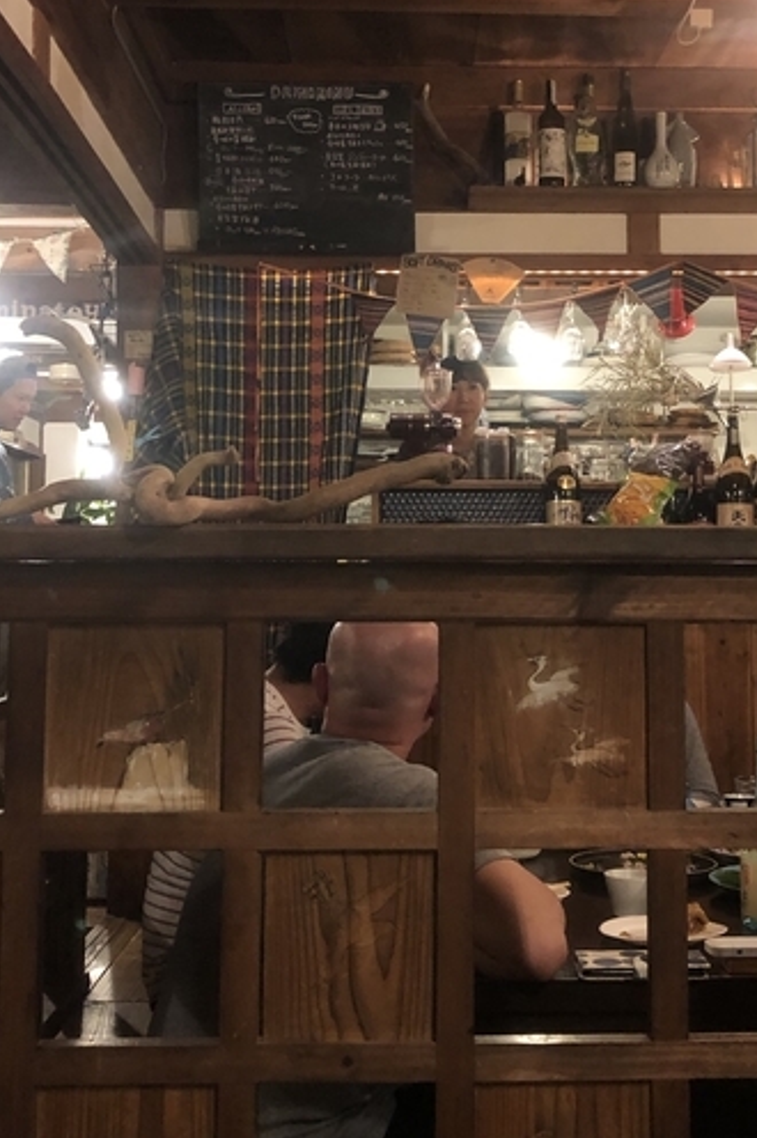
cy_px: 473
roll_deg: +0.6
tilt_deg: +7.2
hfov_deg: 28.5
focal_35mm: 47
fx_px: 1484
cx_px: 477
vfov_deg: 41.8
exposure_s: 1/10
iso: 100
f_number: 1.8
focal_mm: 4
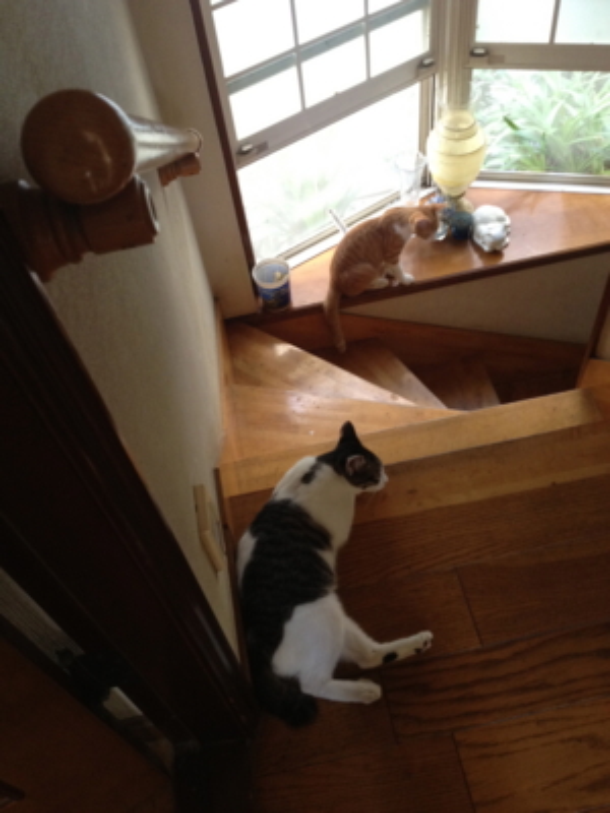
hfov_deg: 40.7
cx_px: 305
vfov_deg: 52.6
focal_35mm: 35
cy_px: 406
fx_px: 822
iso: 160
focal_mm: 4.28
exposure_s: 1/20
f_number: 2.4
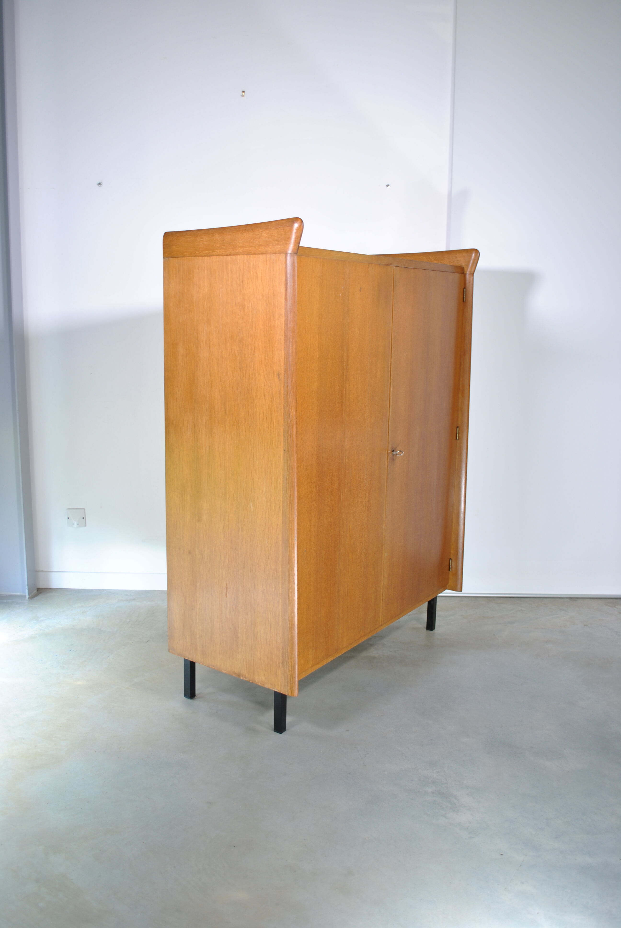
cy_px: 464
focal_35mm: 30
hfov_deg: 43.7
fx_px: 774
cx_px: 310
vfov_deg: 61.9
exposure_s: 1/13
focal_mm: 20
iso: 100
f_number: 3.8
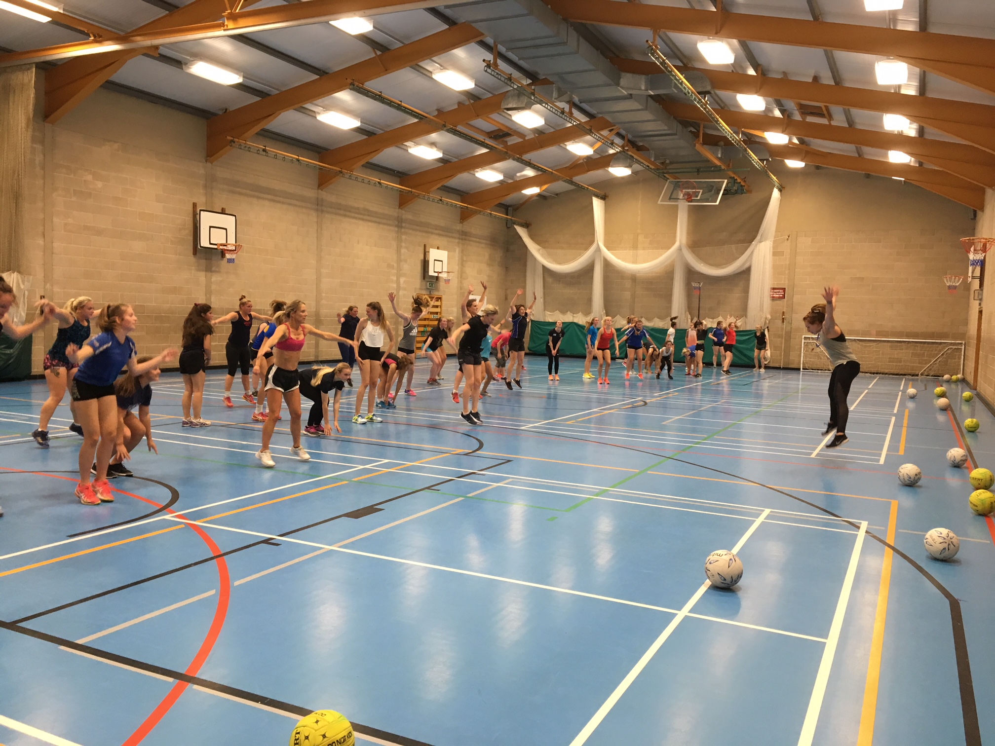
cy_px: 373
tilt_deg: -2.9
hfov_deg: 61.7
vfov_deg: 48.2
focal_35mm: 29
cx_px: 498
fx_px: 834
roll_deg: -1.8
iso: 50
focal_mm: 4.15
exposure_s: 1/33
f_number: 2.2
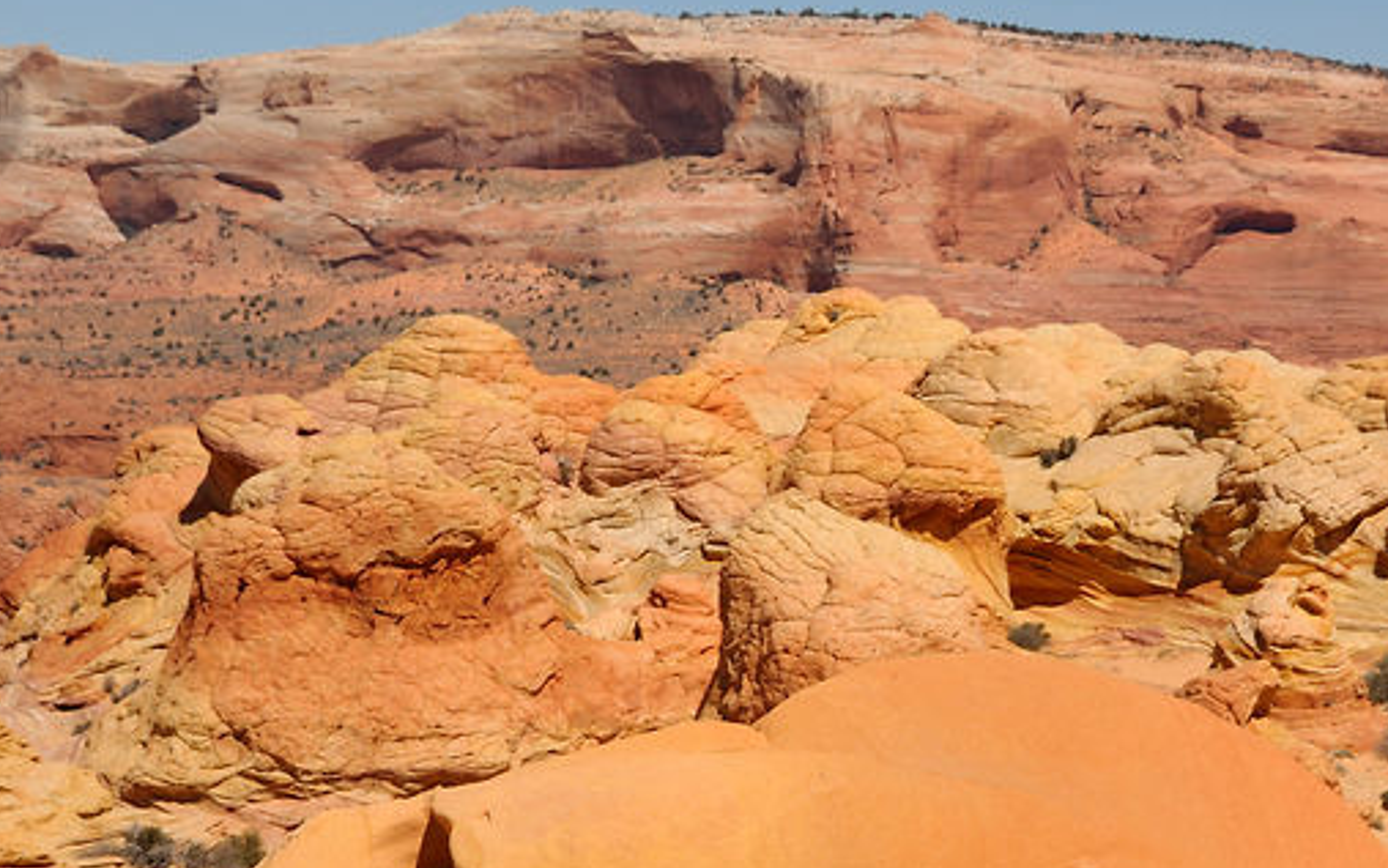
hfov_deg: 18.8
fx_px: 4201
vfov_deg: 11.7
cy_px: 767
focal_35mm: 111
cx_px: 786
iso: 200
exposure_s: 1/500
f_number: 11
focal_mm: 35
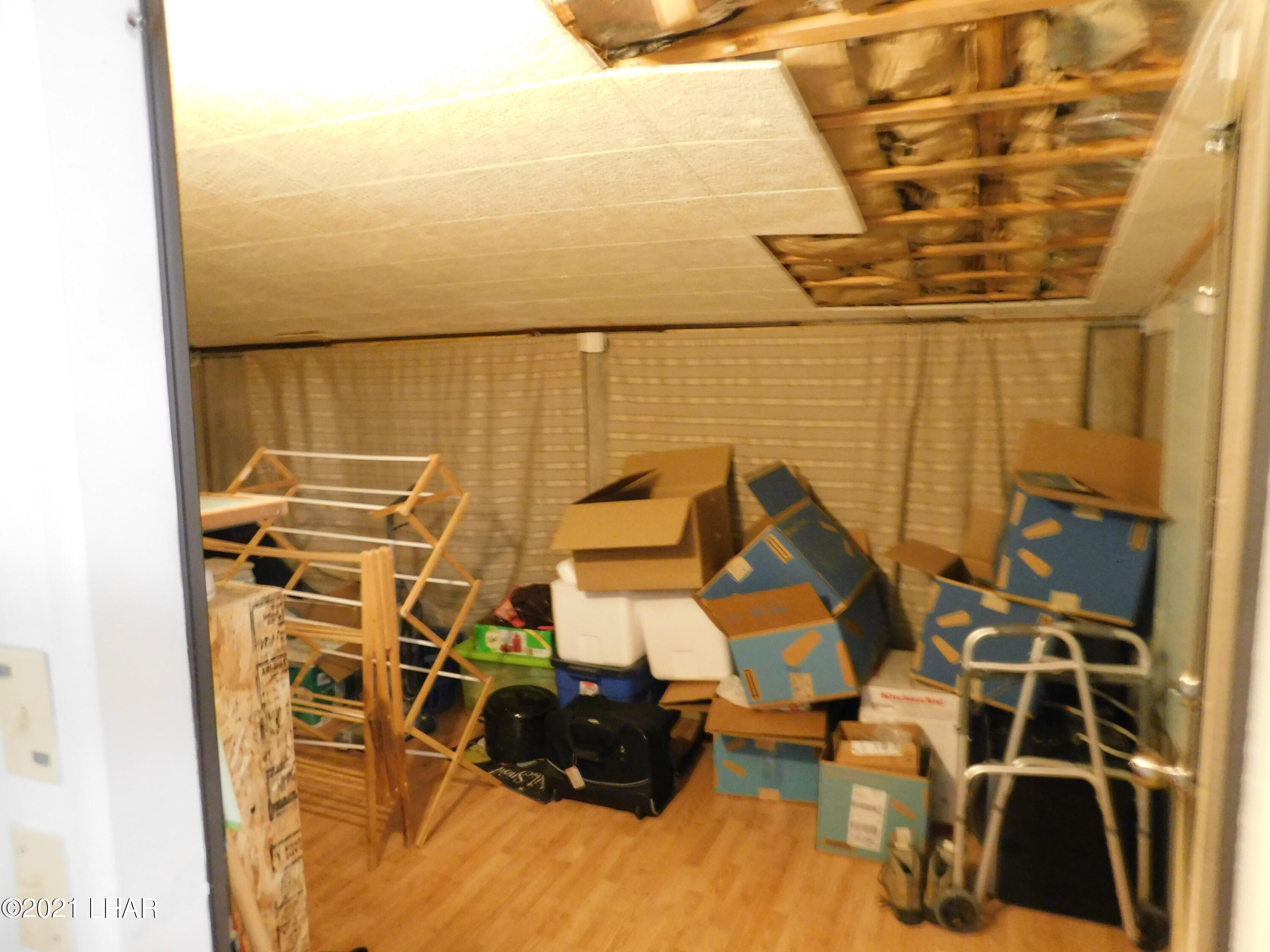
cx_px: 635
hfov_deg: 73.9
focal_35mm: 23
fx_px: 844
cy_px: 476
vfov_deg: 58.9
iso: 560
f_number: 3
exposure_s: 1/8
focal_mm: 4
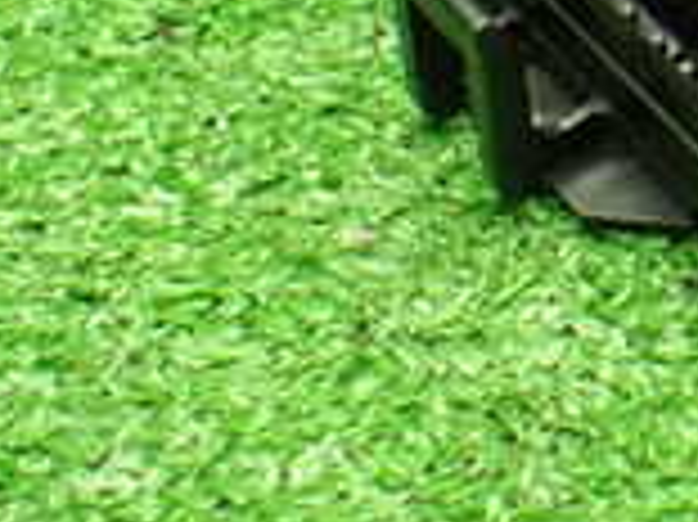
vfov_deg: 12.4
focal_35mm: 116
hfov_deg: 15.5
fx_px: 2337
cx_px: 1076
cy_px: -140
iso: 800
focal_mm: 5.4
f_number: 2.3
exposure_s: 1/80
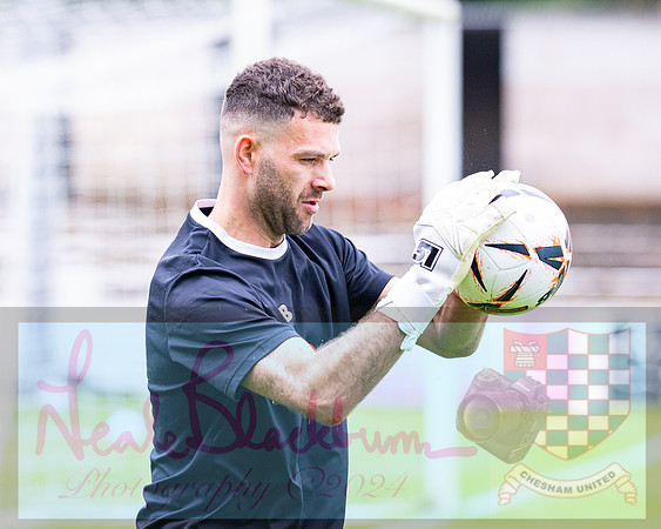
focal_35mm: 324
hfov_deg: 6.0
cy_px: 318
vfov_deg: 4.8
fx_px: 6328
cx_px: 159
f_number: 2.2
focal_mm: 135
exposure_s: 1/2000
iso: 640
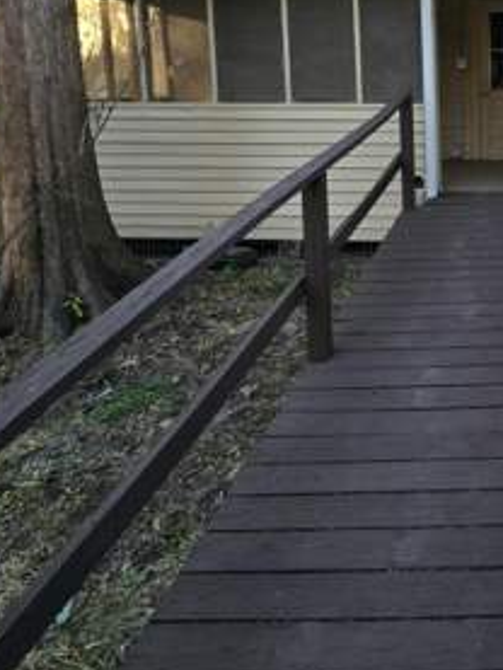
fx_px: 581
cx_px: 547
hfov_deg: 39.0
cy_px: 143
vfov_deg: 56.0
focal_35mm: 30
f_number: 2.2
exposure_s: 1/211
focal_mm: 2.2
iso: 50
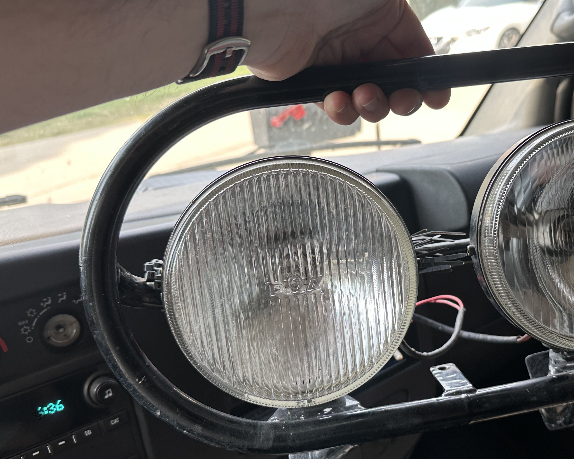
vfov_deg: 41.1
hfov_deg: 49.3
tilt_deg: -20.0
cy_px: 237
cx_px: 391
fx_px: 612
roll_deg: +2.3
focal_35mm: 36
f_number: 1.78
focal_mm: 6.86
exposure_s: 1/142
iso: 64
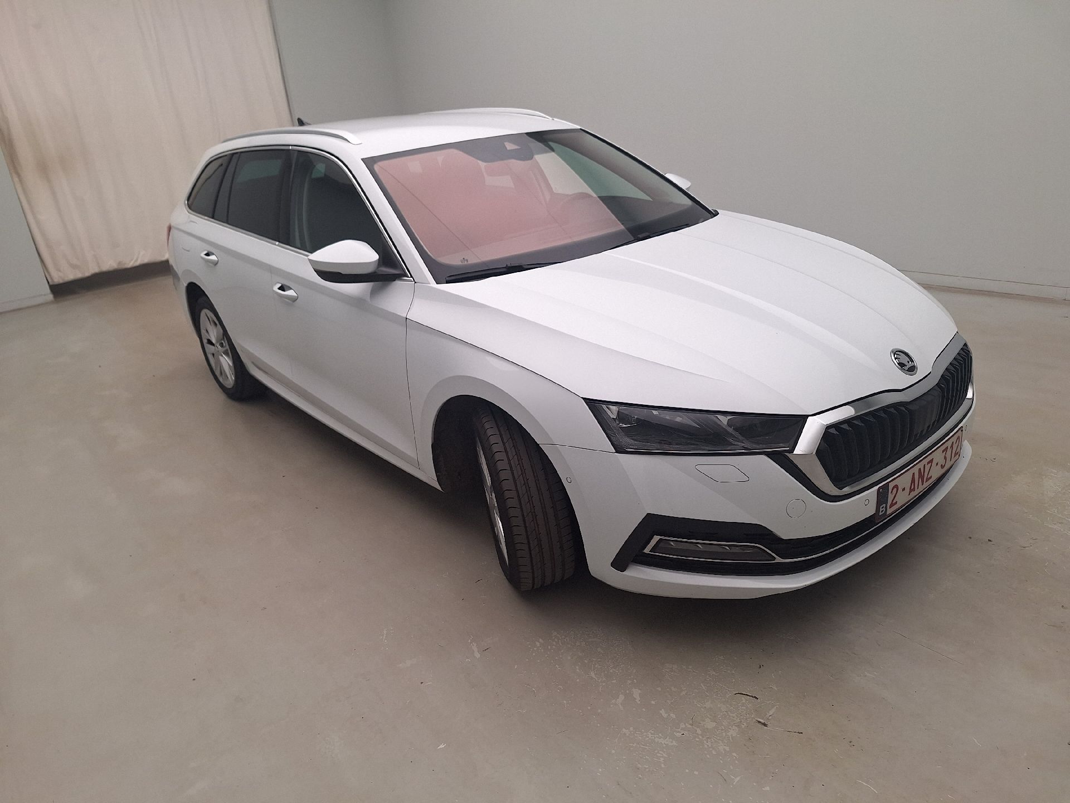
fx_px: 711
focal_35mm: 23
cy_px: 402
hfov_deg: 73.9
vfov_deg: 58.9
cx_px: 535
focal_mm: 5.54
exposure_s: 1/134
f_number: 1.8
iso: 40
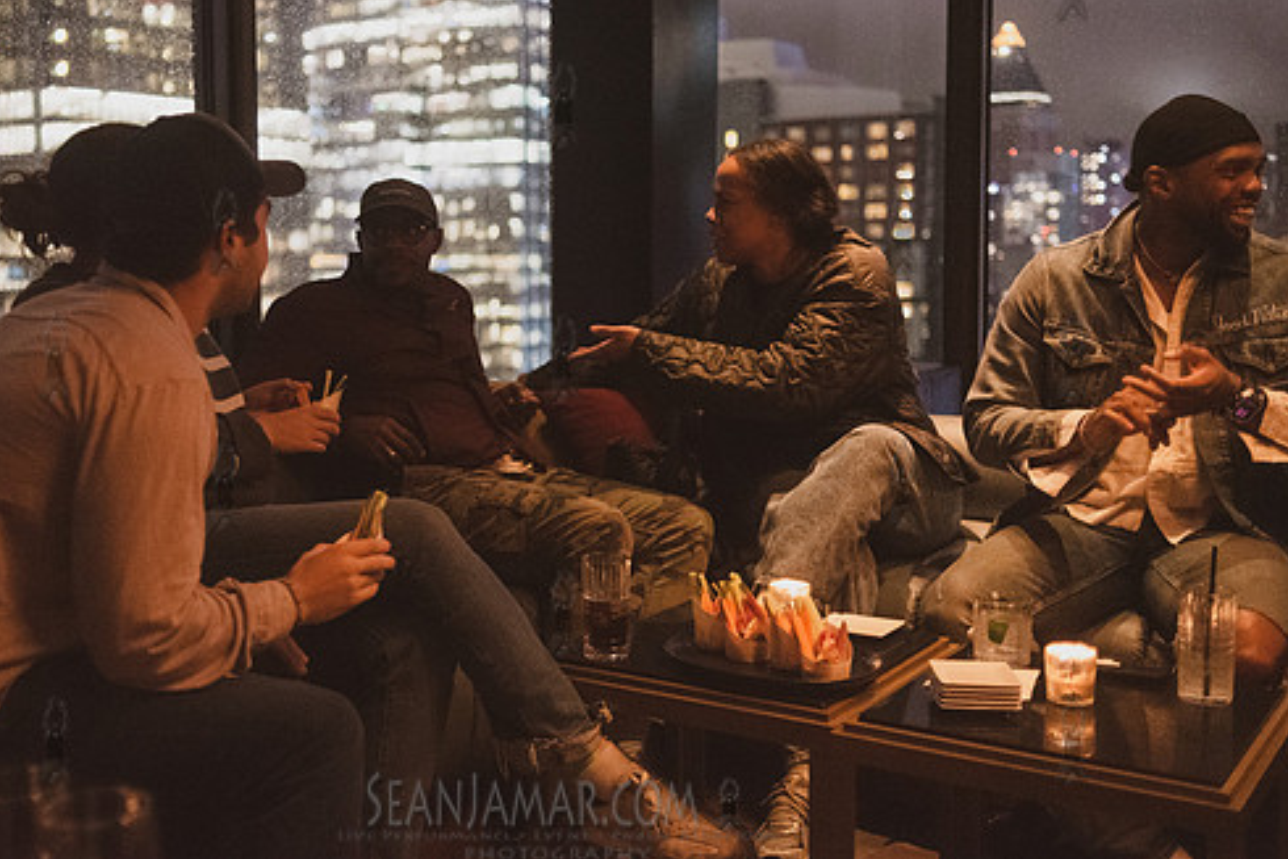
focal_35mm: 42
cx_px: 557
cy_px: 356
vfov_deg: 31.8
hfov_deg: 46.3
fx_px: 1503
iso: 8000
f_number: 2.2
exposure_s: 1/160
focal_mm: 35
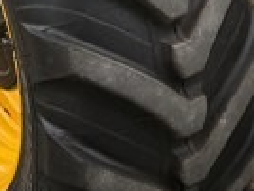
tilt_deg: -7.6
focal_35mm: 143
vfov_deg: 9.4
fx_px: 1051
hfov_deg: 13.4
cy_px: -242
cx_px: 296
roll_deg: +2.7
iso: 100
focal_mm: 6.76
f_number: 1.78
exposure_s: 1/1211
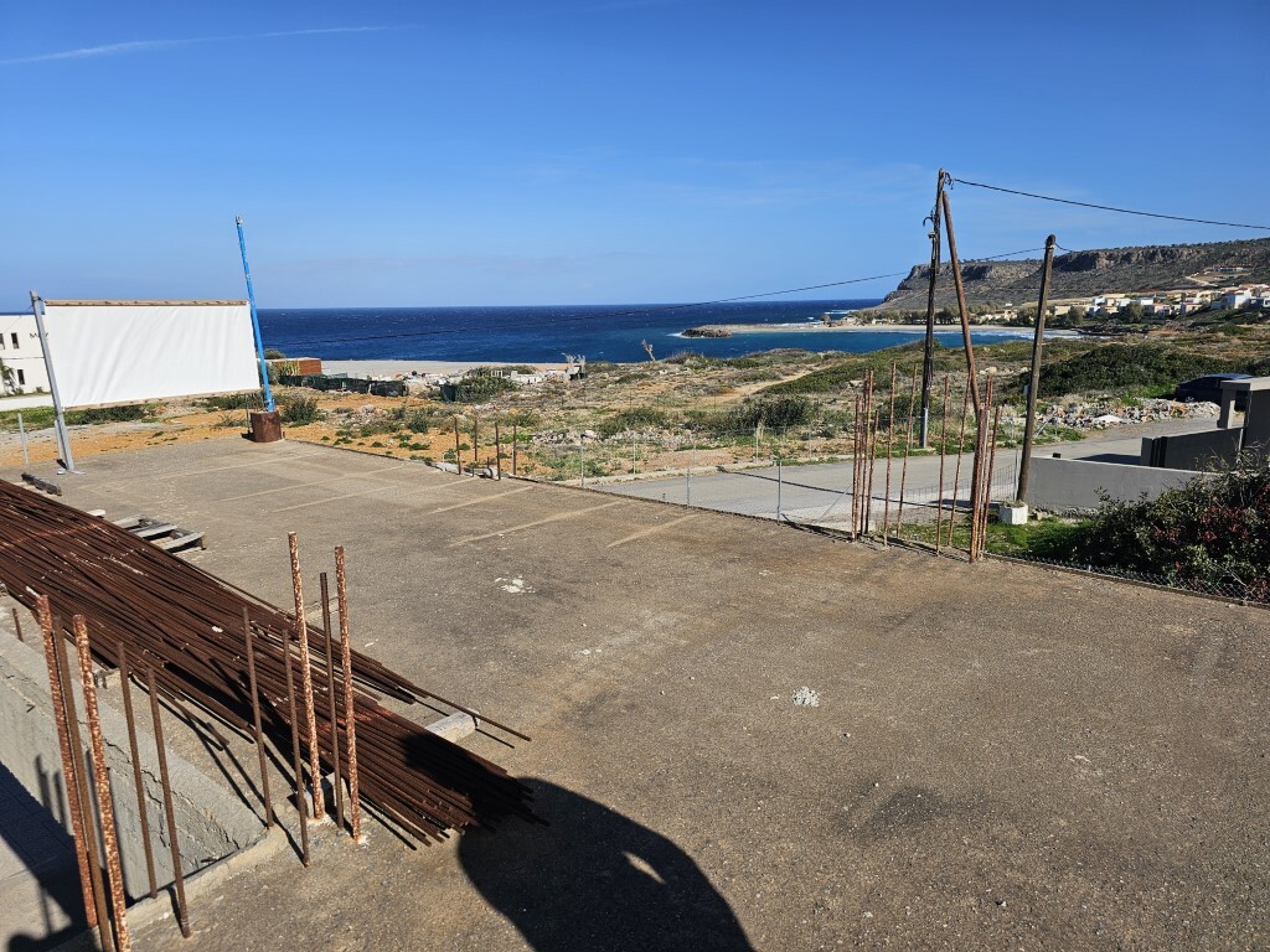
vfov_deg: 58.9
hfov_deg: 73.9
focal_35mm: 23
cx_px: 635
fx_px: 844
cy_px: 476
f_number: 1.7
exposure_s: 1/1279
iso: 10
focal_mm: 6.3
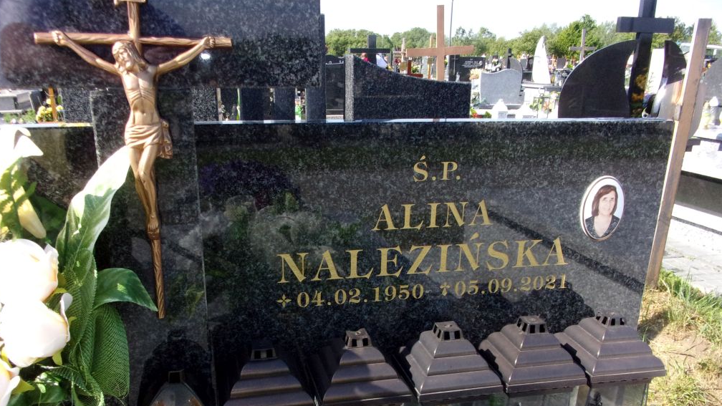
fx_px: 593
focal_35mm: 31
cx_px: 356
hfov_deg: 62.6
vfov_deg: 37.3
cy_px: 274
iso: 200
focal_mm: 5.1
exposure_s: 1/100
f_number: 10.8
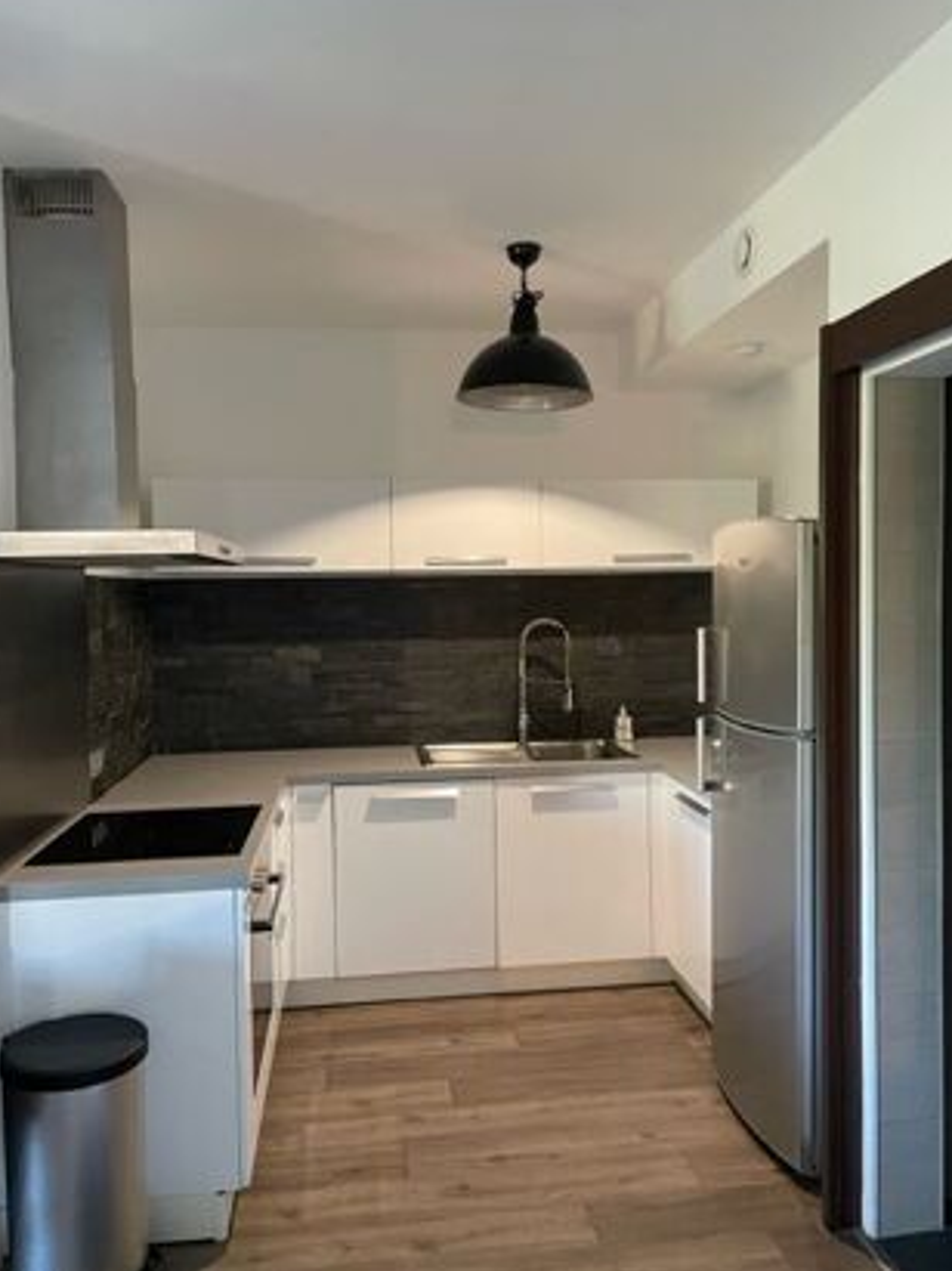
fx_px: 991
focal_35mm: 27
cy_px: 617
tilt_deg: -1.4
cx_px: 470
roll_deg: +1.1
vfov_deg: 65.3
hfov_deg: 51.3
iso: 400
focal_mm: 4.2
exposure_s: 1/50
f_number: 1.6
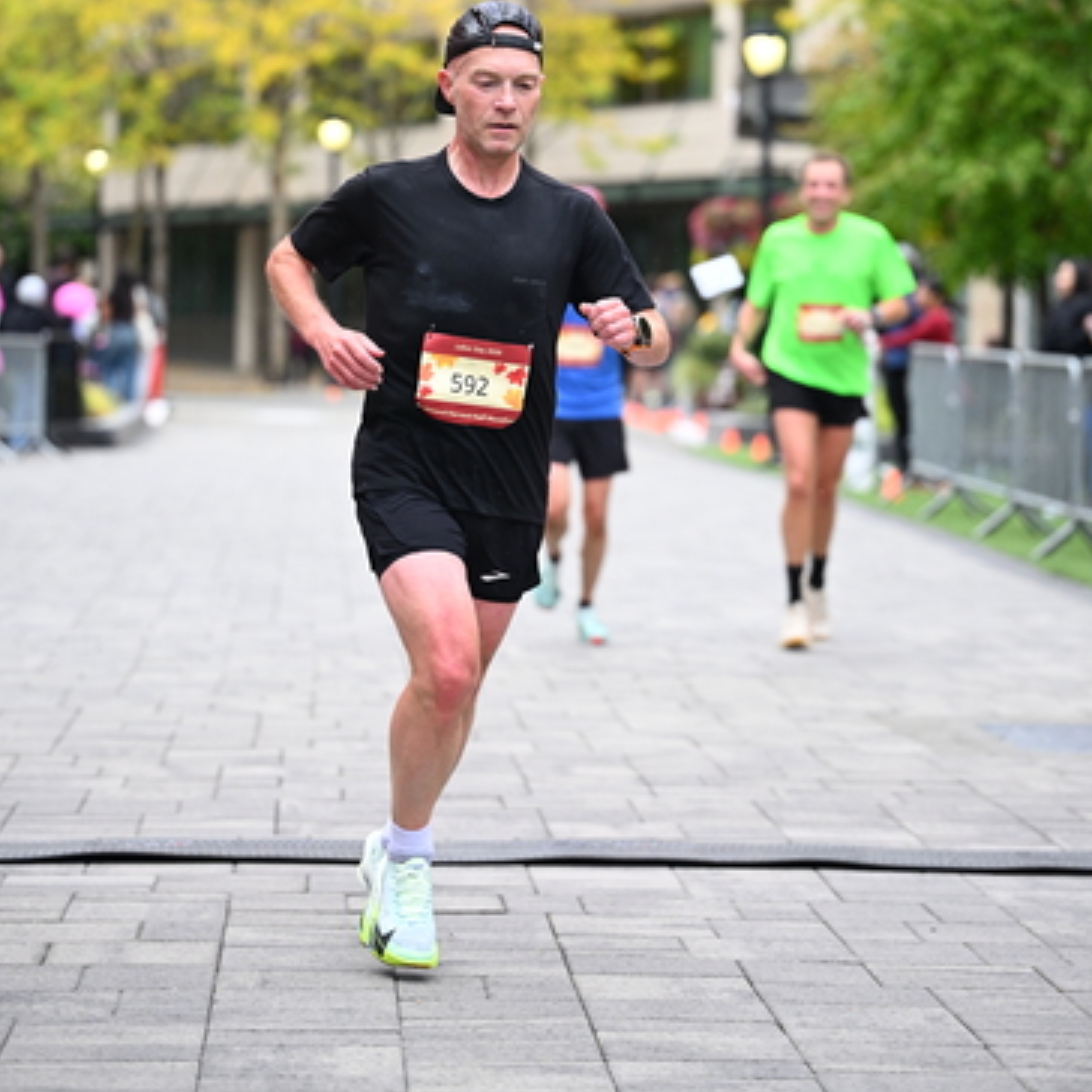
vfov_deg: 13.7
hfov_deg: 13.7
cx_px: 544
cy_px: 339
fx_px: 4533
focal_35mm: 127
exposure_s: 1/2000
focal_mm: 99
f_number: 2.8
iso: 1250
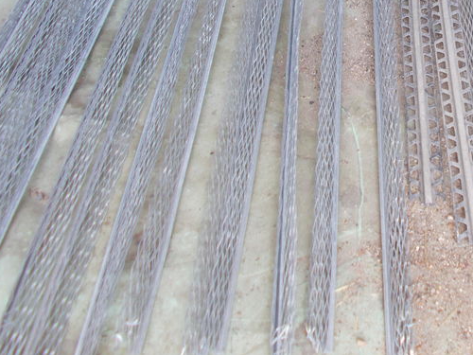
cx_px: 431
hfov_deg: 34.6
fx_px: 711
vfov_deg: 26.8
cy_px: 19
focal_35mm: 52
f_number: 3.2
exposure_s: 1/60
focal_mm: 4.6
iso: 80
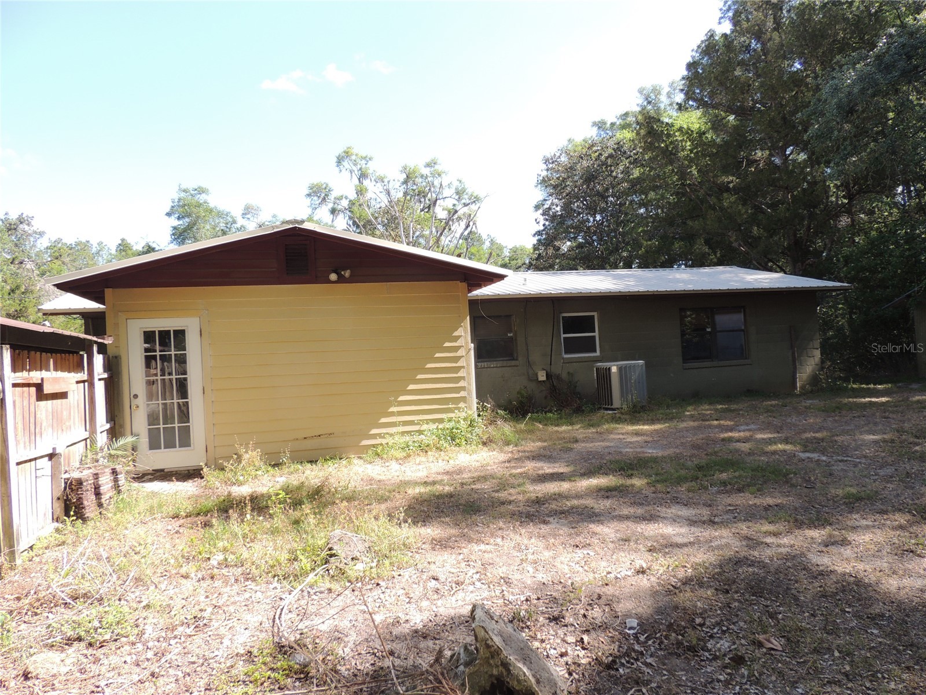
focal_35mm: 24
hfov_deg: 71.6
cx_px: 463
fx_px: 642
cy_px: 348
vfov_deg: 56.8
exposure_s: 1/320
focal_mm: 4.3
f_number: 3
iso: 100
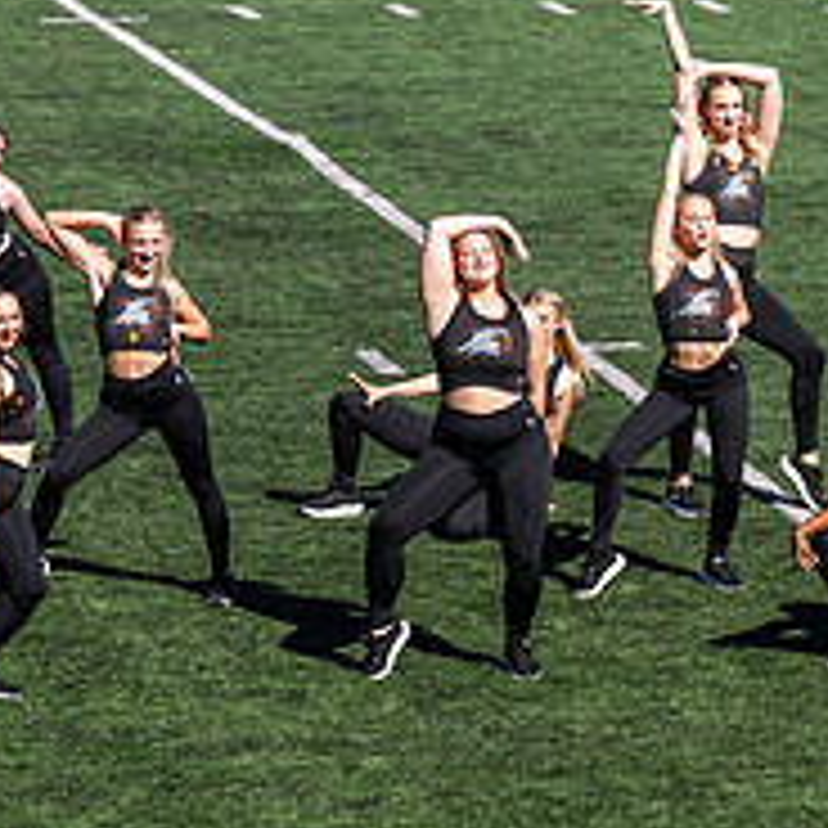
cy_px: 551
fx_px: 8714
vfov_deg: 5.4
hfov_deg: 5.4
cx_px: 882
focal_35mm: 322
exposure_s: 1/1000
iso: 160
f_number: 4.5
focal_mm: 120
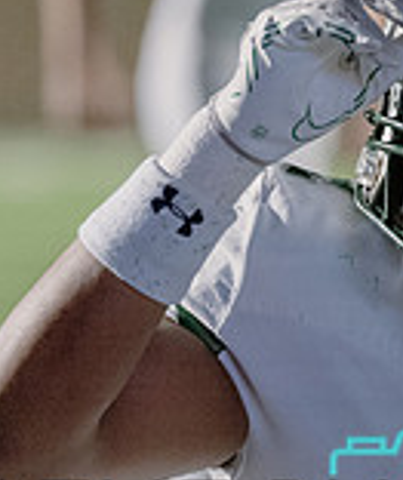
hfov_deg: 2.2
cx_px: 492
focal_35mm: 720
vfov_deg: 2.6
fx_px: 10428
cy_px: 405
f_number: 2.8
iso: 5000
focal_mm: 154
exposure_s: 1/1250
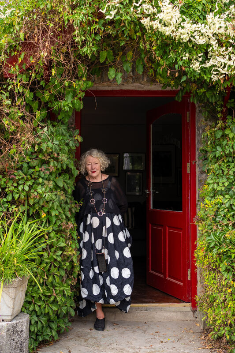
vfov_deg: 54.4
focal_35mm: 35
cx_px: 118
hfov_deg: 37.8
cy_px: 176
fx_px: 343
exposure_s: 1/250
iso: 100
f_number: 4
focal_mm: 35
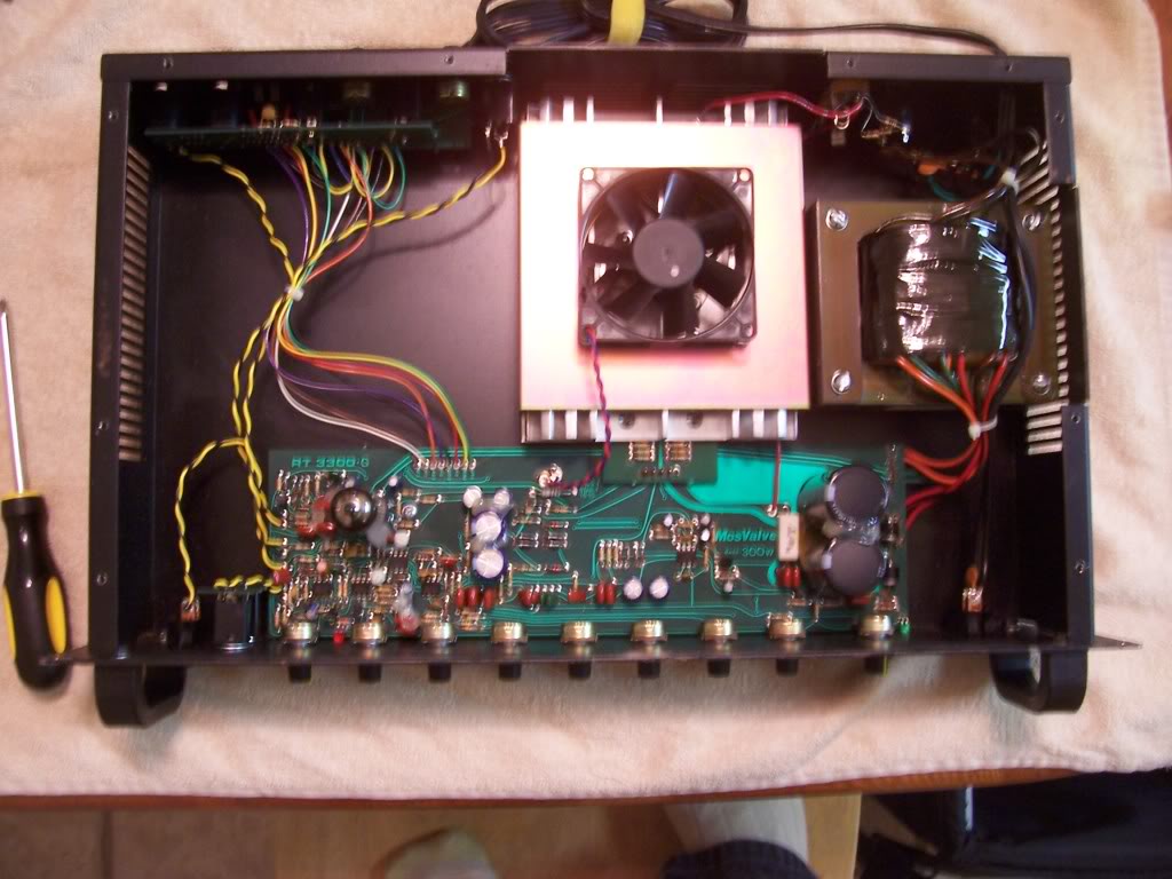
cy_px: 440
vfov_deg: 41.8
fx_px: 1151
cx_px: 586
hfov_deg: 54.0
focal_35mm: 34
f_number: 2.7
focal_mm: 5.6
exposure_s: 1/8
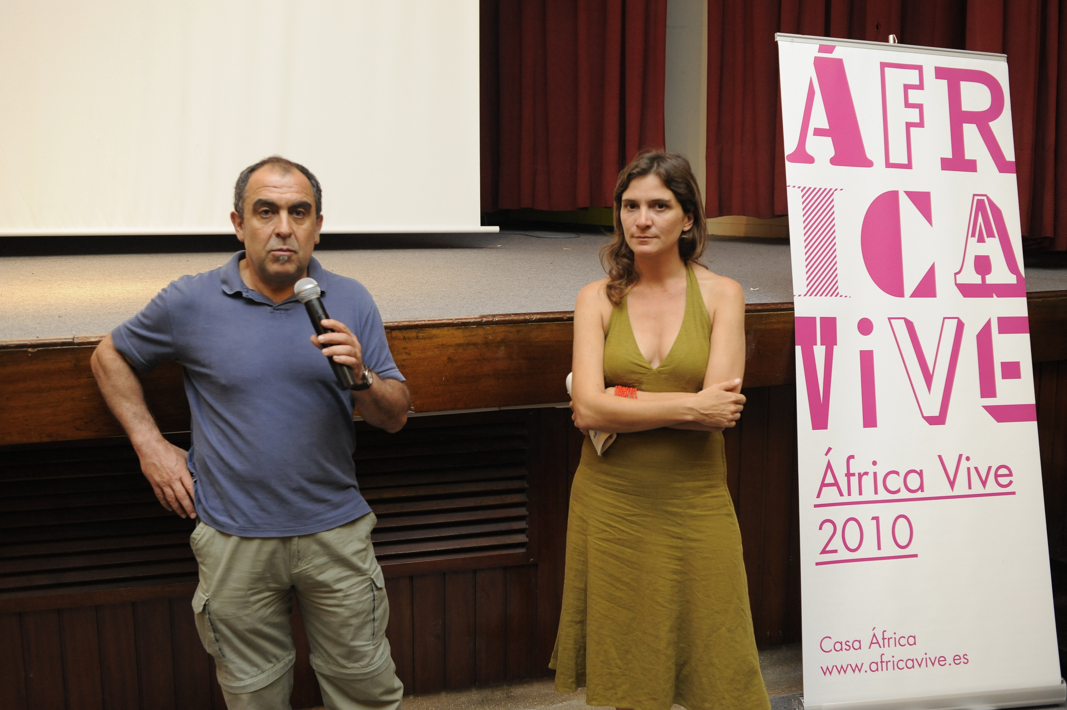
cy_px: 355
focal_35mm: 35
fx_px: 1037
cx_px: 534
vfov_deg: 37.8
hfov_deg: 54.5
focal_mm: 35
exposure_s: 1/200
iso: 2000
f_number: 4
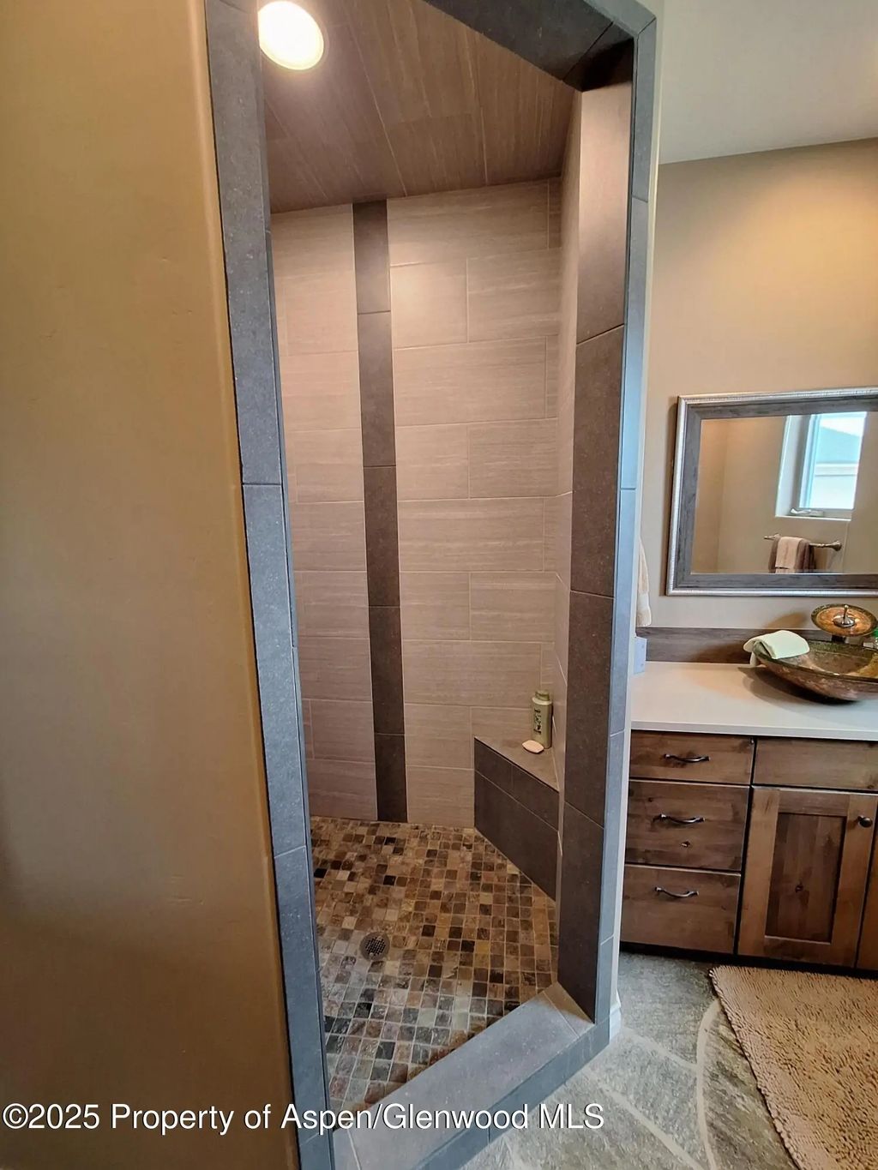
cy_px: 585
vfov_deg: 106.2
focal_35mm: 13
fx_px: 440
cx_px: 439
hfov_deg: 89.9
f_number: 2.2
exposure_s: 1/24
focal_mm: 1.74
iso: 200
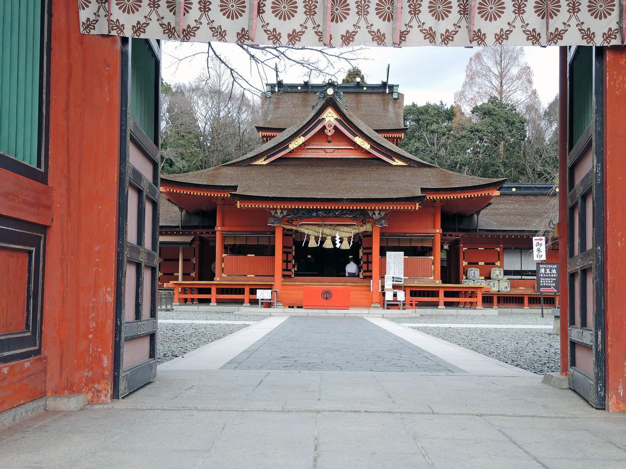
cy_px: 234
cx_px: 313
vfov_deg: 31.5
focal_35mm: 46
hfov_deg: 41.2
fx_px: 832
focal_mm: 9.9
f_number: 2.5
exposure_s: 1/250
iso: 80
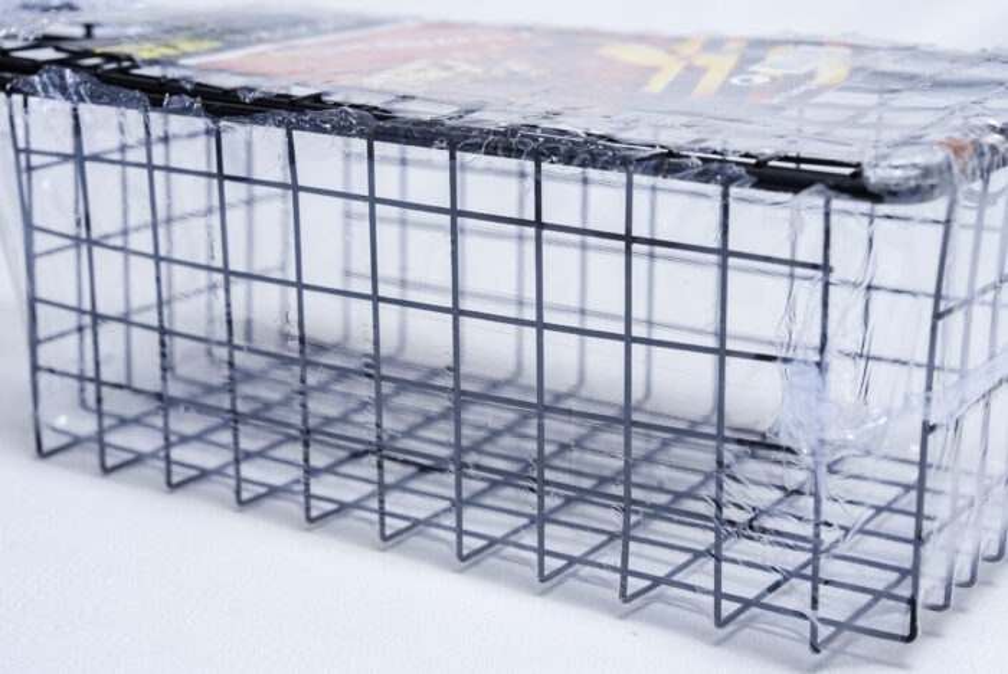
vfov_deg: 19.5
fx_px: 1962
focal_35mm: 70
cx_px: 504
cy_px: 337
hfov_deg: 28.8
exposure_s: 1/200
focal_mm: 70
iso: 3200
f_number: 9
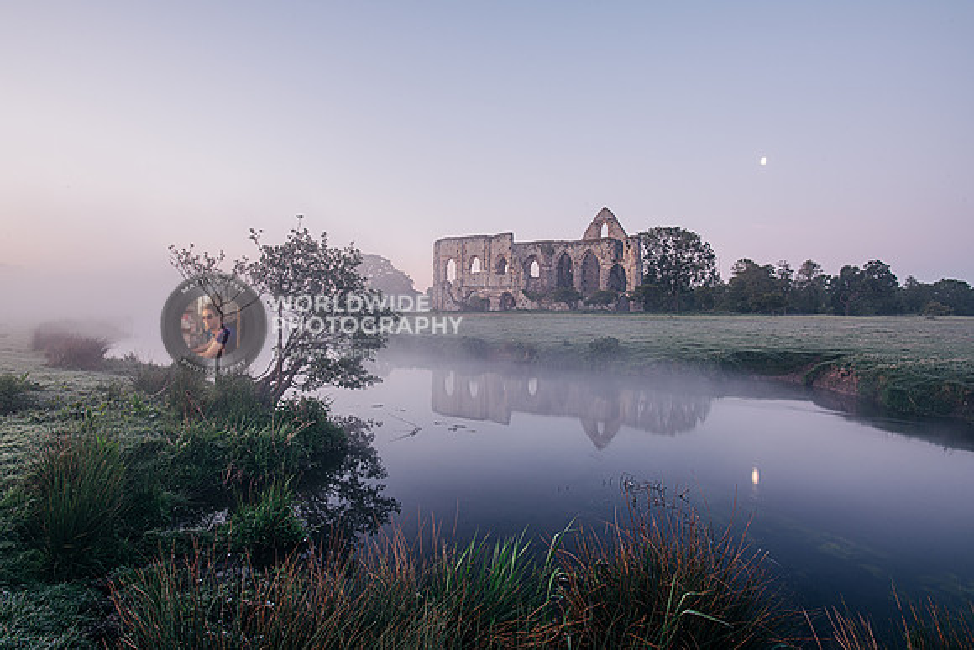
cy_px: 325
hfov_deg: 83.2
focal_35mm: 20
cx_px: 487
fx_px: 549
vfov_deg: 61.2
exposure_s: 5
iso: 64
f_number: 16
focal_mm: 20
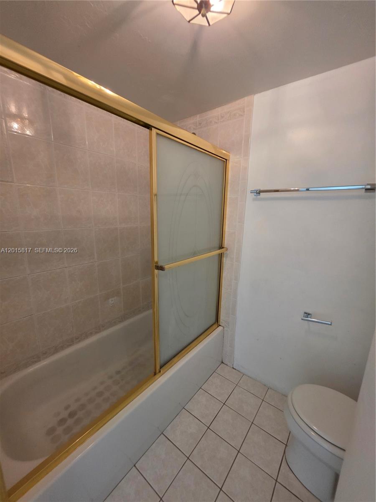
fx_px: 188
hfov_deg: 89.9
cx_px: 188
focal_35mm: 13
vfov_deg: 106.2
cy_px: 251
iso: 320
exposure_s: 1/60
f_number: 1.9
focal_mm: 2.2
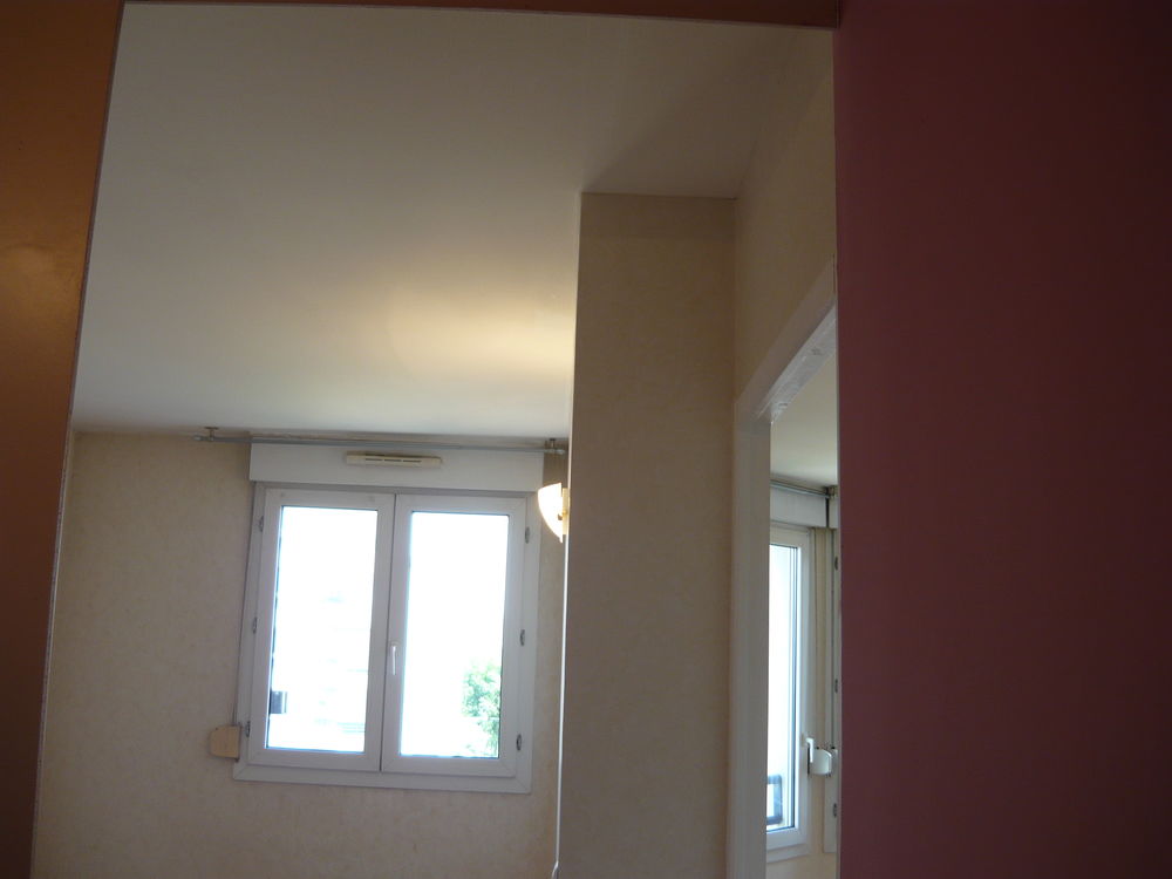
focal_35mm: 33
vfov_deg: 42.9
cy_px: 440
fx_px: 1117
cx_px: 586
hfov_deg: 55.4
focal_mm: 5.5
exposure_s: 1/60
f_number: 2.8
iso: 100
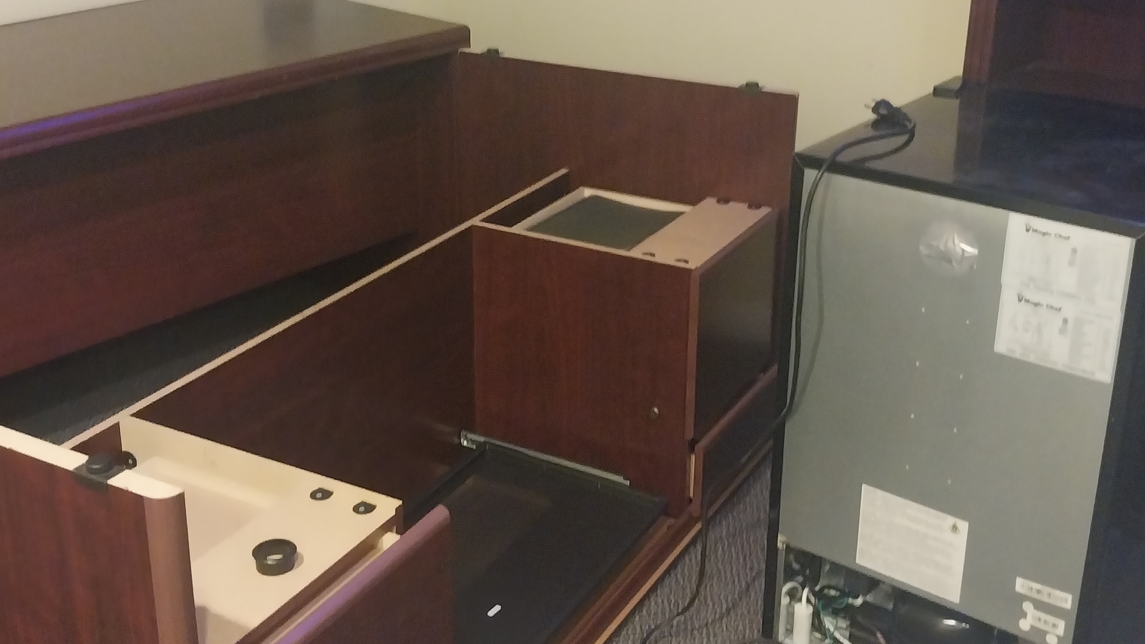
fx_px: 1336
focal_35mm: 44
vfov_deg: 27.0
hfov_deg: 46.3
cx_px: 520
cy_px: 222
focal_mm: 4
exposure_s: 1/25
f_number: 1.8
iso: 640
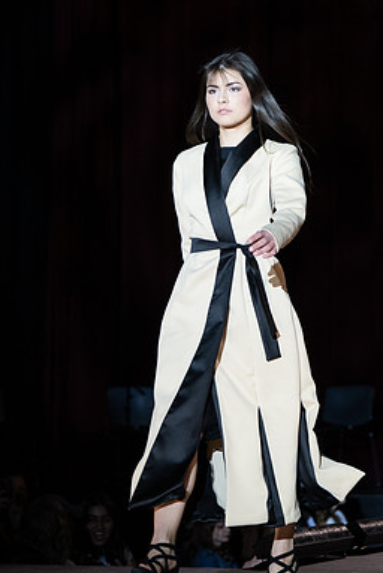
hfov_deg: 7.1
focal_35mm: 195
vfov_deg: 10.5
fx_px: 3106
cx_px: 218
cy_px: 261
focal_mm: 92
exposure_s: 1/640
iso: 800
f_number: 3.5
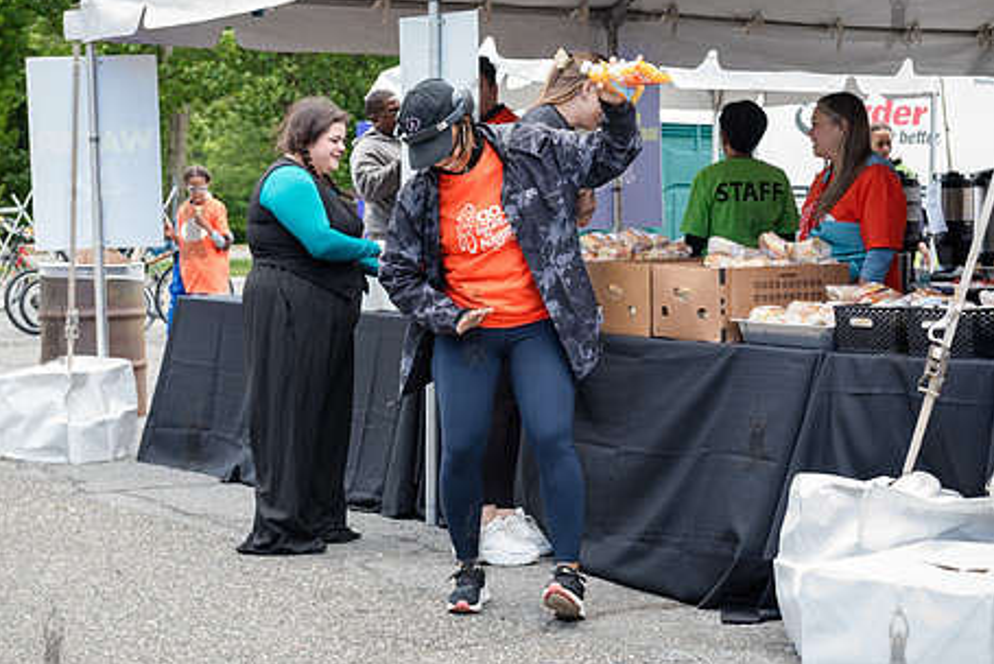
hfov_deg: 25.7
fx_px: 2183
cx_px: 474
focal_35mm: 79
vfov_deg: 17.3
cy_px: 327
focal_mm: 62
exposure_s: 1/160
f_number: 5.6
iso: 400
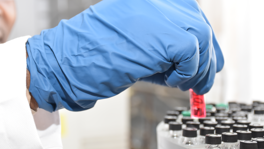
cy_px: 69
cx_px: 118
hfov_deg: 24.7
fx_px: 602
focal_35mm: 86
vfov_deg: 14.1
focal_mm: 48
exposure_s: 1/125
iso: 800
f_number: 5.6
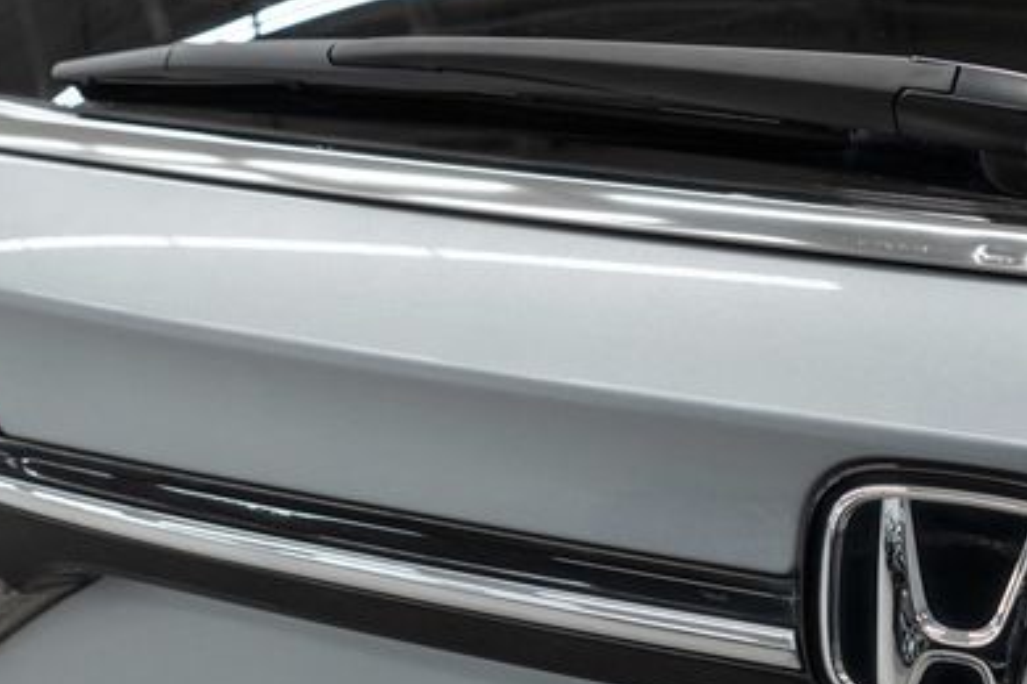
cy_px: 333
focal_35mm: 69
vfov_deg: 19.7
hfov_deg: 28.8
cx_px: 758
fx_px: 1968
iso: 200
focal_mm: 28
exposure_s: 1/40
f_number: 3.2
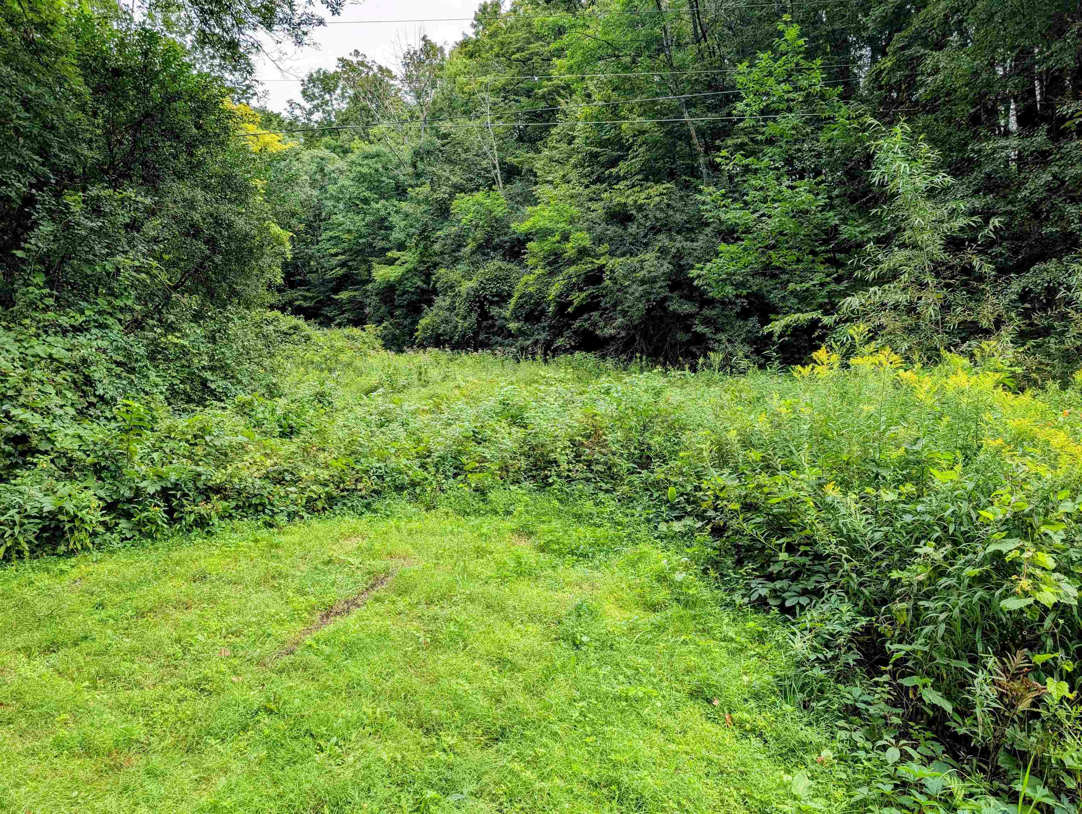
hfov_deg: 71.5
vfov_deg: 56.9
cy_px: 407
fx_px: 751
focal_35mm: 24
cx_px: 541
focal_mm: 6.9
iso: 16
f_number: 1.68
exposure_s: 1/386
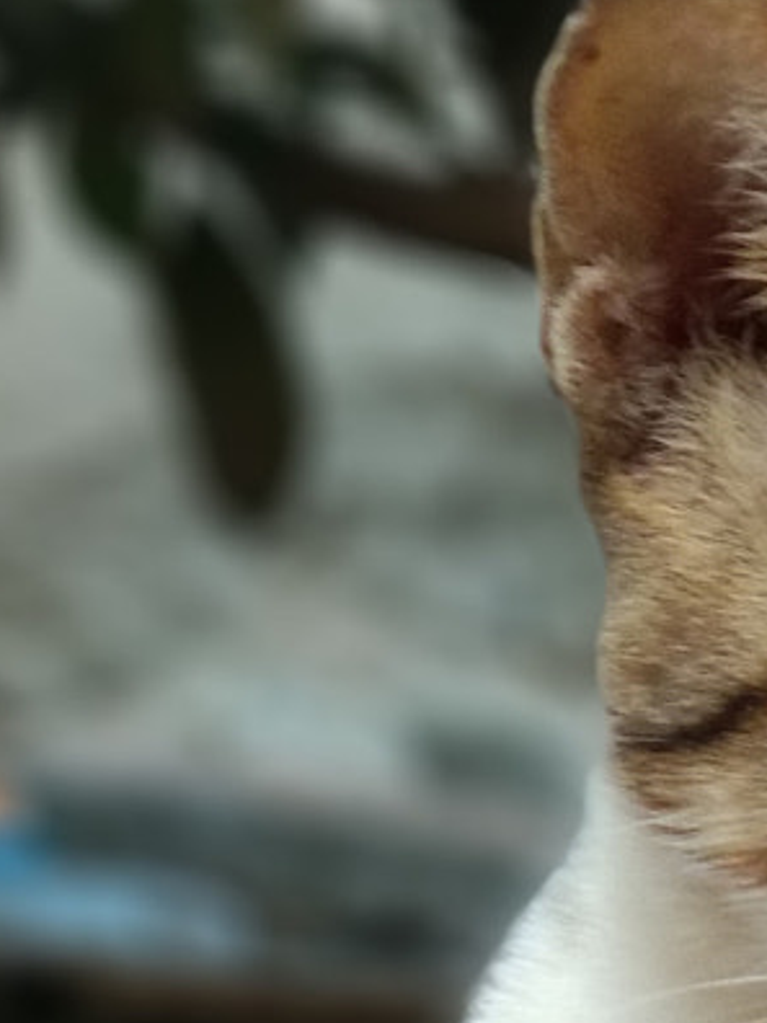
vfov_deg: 9.2
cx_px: 708
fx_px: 6204
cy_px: 1372
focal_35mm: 210
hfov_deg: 7.1
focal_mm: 5.99
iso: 320
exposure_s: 1/50
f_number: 2.6
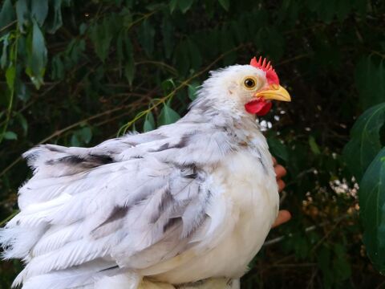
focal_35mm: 27
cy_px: 144
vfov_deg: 51.4
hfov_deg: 65.3
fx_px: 300
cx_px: 192
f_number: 1.6
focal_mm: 3.95
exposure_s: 1/120
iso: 500
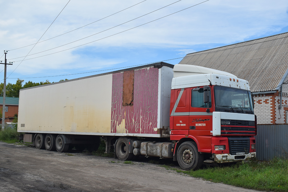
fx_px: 300
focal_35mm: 38
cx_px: 144
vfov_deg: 35.5
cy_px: 96
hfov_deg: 51.3
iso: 400
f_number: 6.3
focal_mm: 25
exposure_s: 1/800
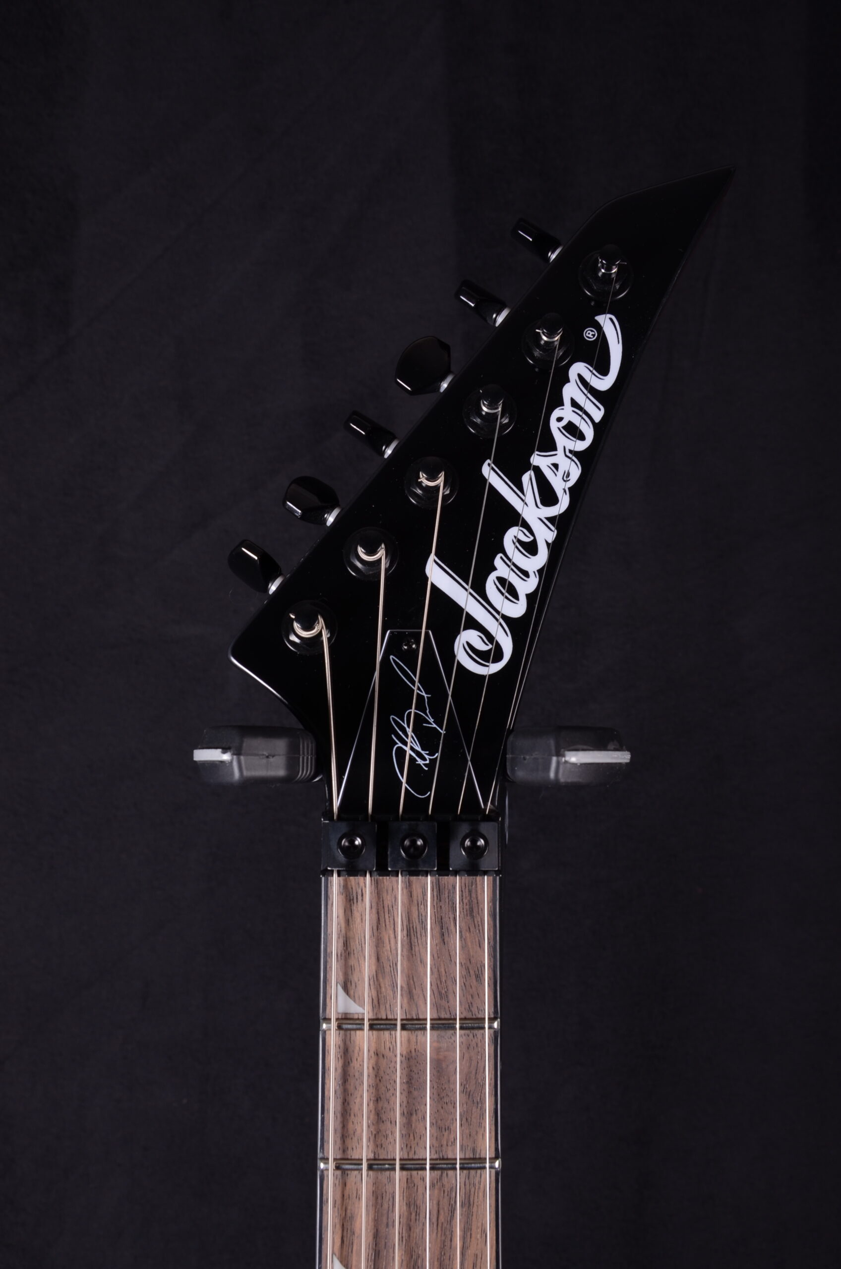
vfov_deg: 49.6
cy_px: 634
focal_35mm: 39
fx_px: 1372
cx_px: 420
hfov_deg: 34.1
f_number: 11
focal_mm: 26
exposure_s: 1/200
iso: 200
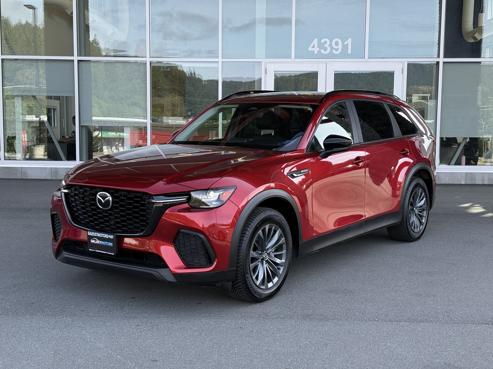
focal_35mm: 48
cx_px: 246
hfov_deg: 39.7
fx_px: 684
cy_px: 184
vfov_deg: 30.3
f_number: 1.78
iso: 64
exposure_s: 1/687
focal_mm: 6.76
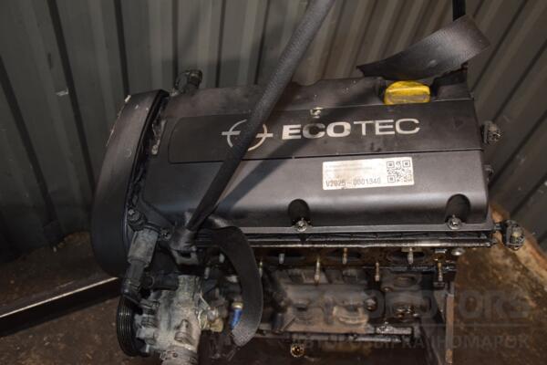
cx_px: 274
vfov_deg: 41.7
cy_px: 182
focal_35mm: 32
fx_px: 479
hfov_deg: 59.5
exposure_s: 1/60
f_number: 5
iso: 800
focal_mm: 21
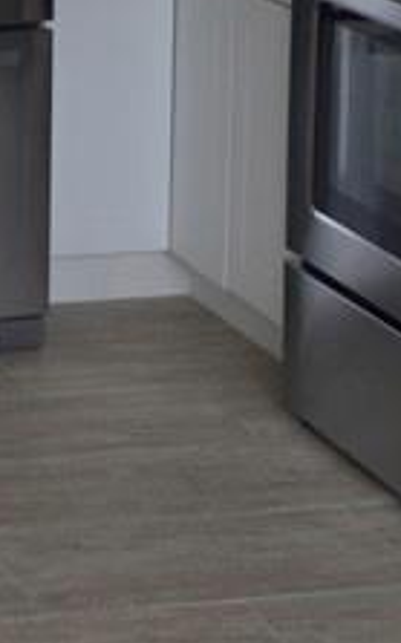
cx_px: -495
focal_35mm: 134
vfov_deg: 14.9
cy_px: -185
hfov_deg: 9.0
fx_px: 2348
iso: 400
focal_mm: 18
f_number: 8
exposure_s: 1/80
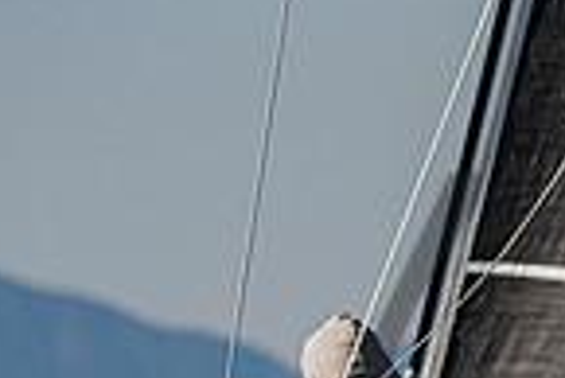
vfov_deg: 1.5
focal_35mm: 931
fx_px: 14626
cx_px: 853
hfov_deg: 2.2
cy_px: 679
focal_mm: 195
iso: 400
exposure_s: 1/5000
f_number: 5
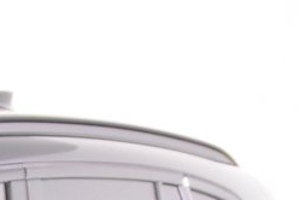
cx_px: -708
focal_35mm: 232
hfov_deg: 7.4
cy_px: 759
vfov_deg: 5.3
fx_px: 1929
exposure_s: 1/40
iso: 1600
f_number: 3.2
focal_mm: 20
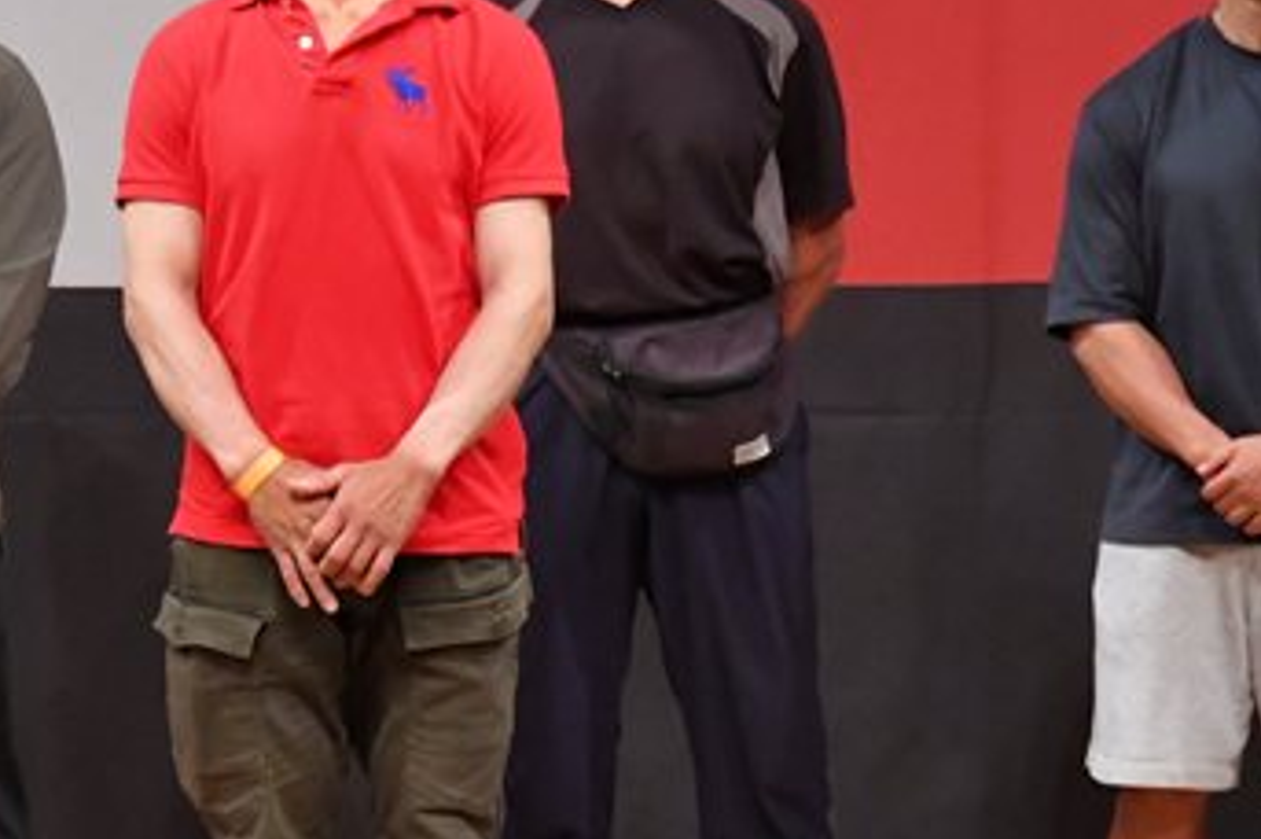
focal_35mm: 576
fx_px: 20156
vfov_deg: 2.4
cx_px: 296
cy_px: 497
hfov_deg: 3.6
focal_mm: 170
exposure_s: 1/400
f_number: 5.6
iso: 6400
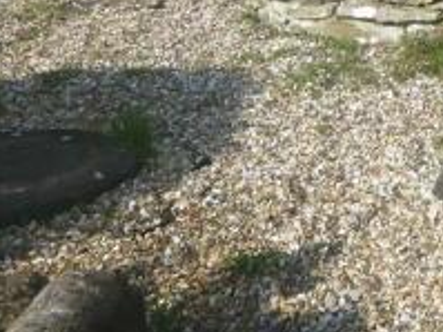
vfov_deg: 17.0
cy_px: -92
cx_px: 535
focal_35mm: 82
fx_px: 1049
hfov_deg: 22.0
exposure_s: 1/160
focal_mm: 4.6
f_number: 8
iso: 100
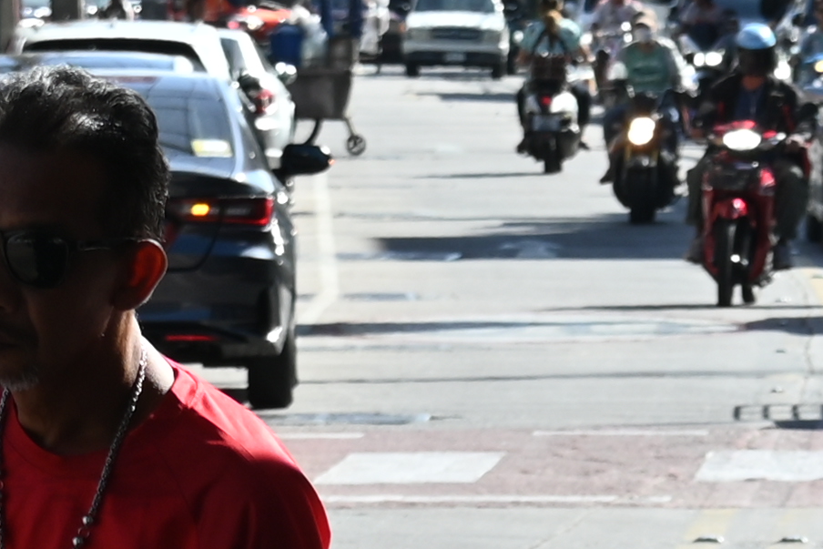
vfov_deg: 2.5
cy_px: 1334
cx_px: 1231
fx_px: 12462
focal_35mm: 545
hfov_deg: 3.8
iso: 100
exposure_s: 1/320
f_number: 6.3
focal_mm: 59
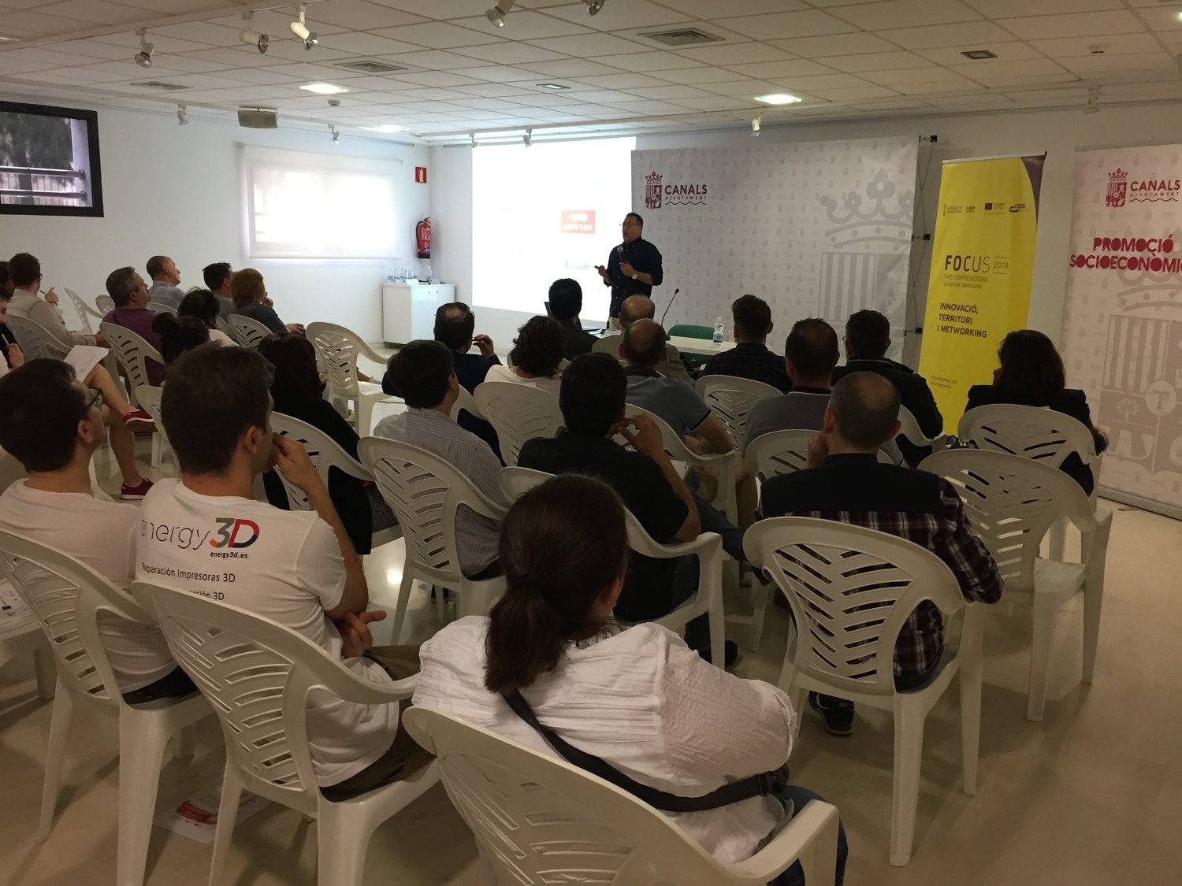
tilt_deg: -13.4
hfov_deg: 61.7
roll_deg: -1.9
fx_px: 990
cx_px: 591
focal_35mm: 29
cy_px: 443
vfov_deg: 48.2
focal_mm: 4.15
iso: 125
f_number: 2.2
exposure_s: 1/33
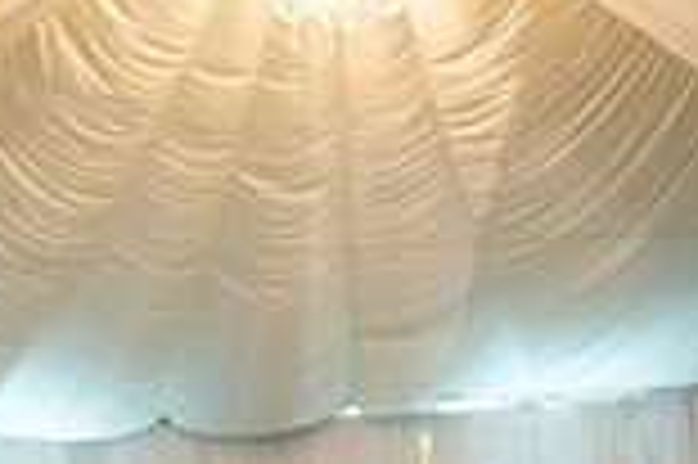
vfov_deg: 12.4
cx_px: 158
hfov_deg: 20.0
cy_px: 822
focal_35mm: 101
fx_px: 1956
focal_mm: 27
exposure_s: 1/125
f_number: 3.2
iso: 1600
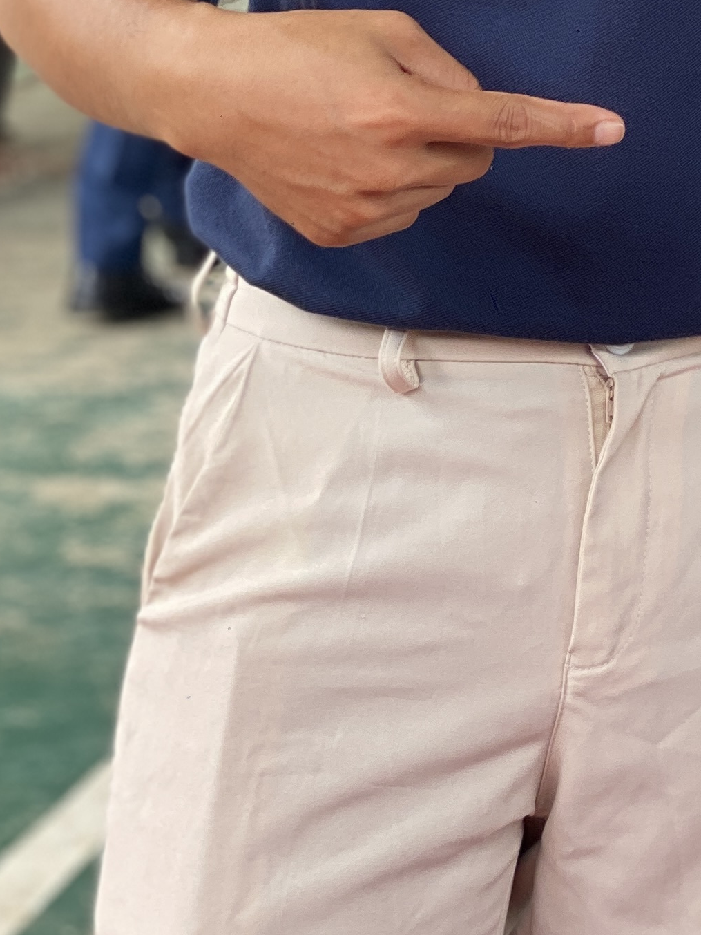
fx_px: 4184
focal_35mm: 155
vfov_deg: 12.5
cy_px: -179
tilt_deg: -2.8
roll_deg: -1.0
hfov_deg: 9.4
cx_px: 983
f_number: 2
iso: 25
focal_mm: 6
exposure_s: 1/122
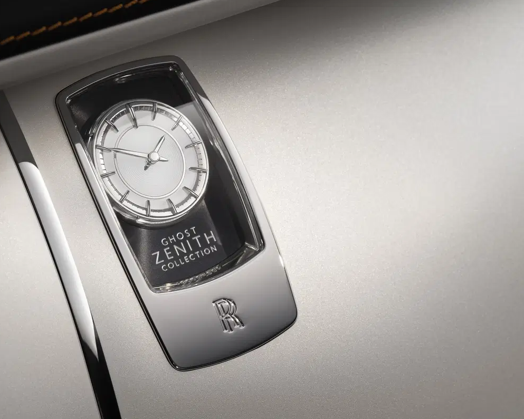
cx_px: 241
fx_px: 1582
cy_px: 209
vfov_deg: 15.1
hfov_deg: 18.8
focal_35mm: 102
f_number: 13
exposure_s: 1/2
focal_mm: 90
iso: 100
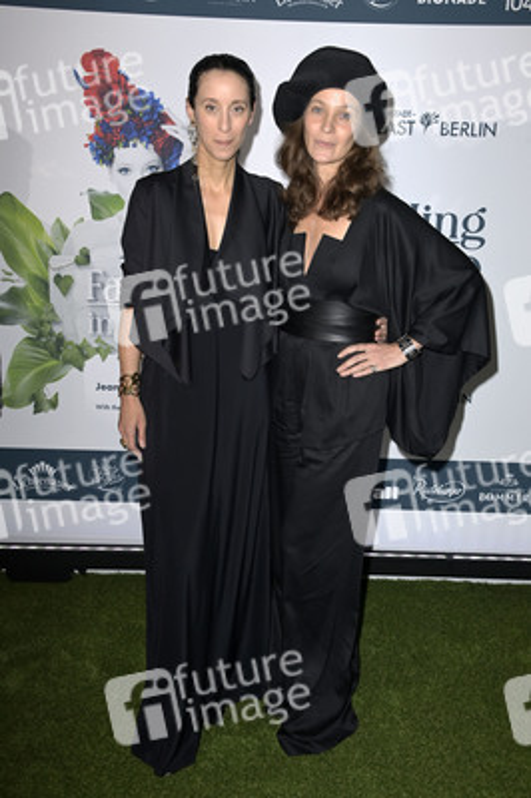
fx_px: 975
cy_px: 399
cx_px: 266
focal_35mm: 44
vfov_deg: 44.5
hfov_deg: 30.5
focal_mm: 44
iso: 640
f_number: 6.3
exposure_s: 1/250
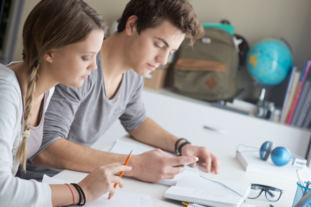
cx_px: 156
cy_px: 104
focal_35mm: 85
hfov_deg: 23.9
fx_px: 734
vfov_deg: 16.1
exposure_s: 1/125
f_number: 5
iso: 100
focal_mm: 85
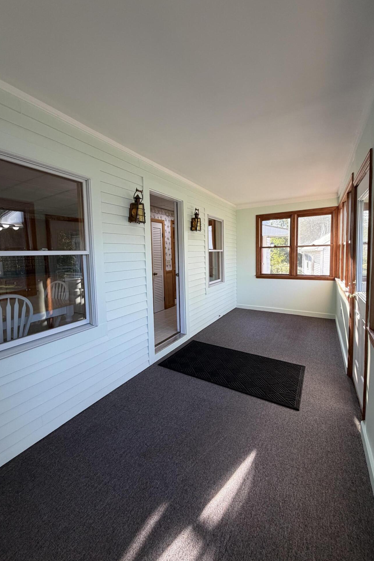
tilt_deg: -5.1
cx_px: 177
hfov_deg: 77.3
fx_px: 234
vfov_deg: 100.4
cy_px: 274
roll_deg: +0.3
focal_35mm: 15
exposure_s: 1/121
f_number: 2.2
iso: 160
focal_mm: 2.22
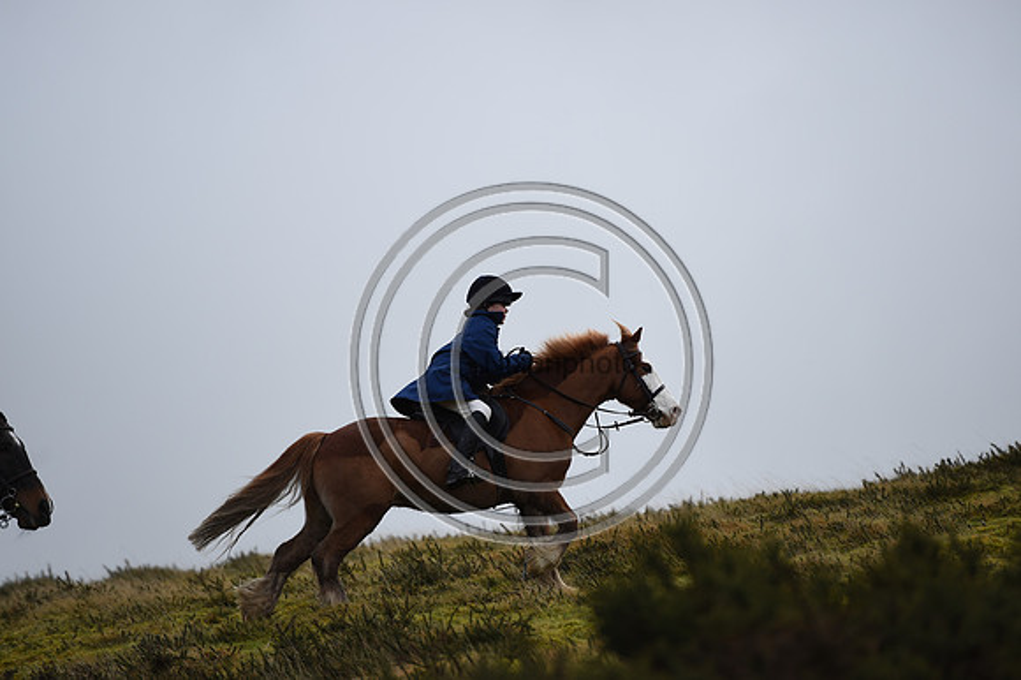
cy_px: 340
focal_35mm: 200
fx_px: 5669
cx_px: 510
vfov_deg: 6.9
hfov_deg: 10.3
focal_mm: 200
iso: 100
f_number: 3.5
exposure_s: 1/800
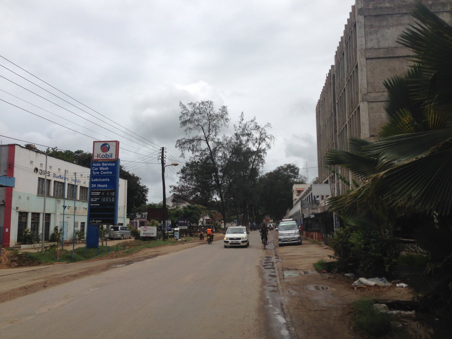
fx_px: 431
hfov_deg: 55.4
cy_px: 170
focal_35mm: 33
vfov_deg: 42.9
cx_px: 226
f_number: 2.4
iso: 50
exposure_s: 1/3390
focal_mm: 4.12
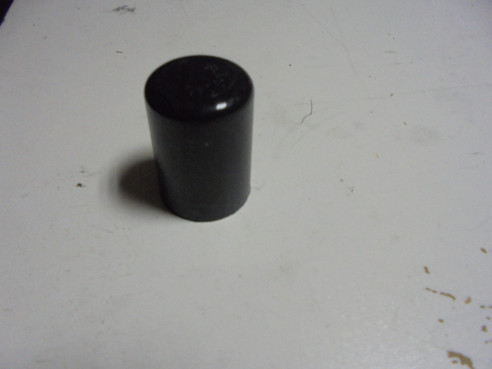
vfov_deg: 53.1
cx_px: 246
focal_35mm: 26
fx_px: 370
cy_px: 184
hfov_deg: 67.3
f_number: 3.5
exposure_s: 1/60
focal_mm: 4.6
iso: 500
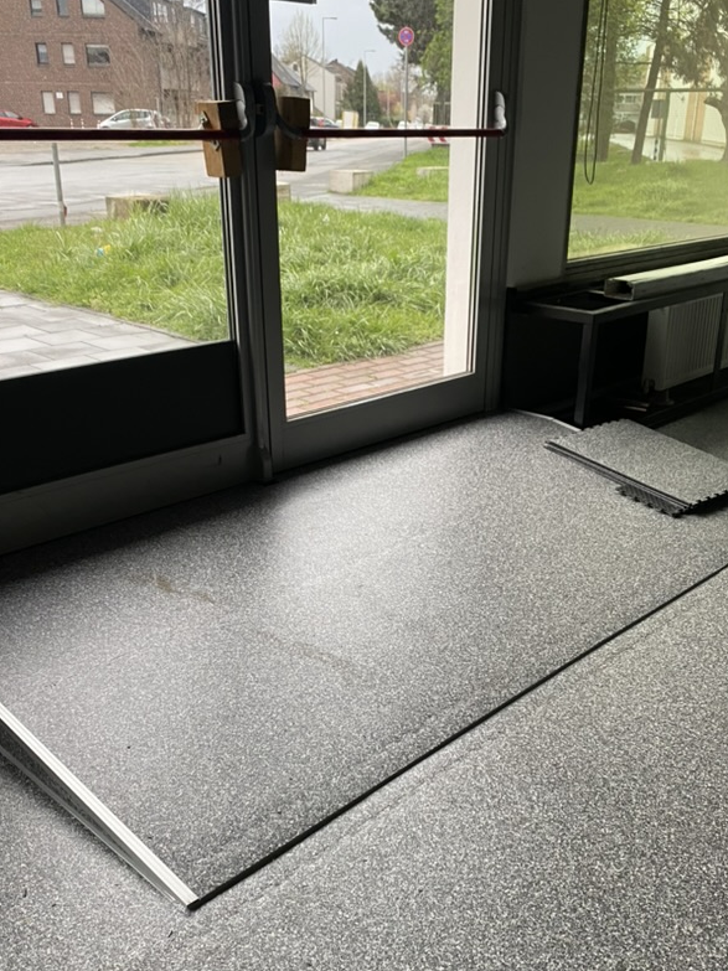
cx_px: 408
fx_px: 954
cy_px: 587
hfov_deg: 41.7
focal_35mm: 34
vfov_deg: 53.6
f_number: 1.8
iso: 125
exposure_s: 1/76
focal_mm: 4.25
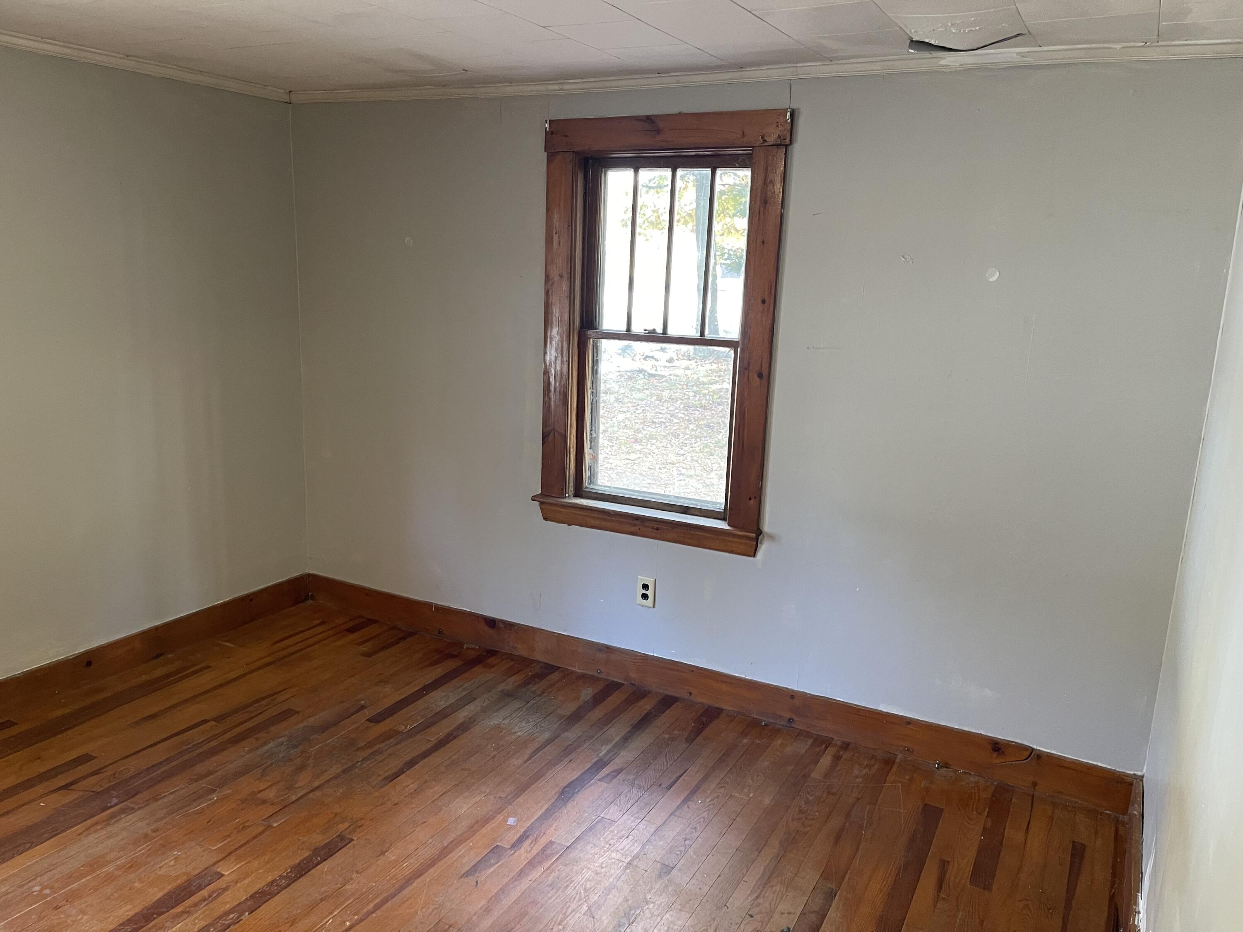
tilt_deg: -13.0
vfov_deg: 54.9
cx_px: 622
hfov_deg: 69.4
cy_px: 466
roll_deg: -2.0
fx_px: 898
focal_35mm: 25
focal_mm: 5.1
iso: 320
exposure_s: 1/60
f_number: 1.6
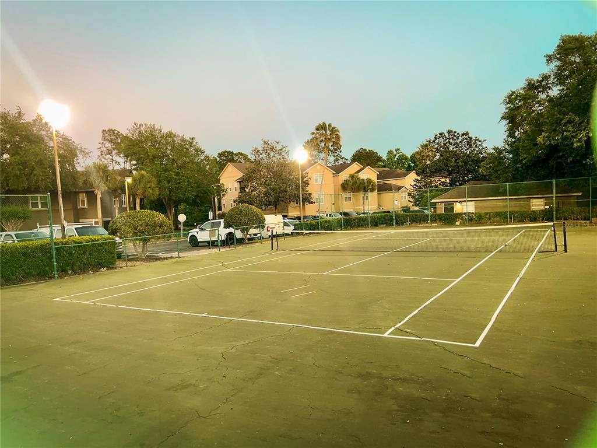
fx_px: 448
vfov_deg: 53.1
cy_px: 224
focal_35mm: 26
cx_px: 298
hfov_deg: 67.3
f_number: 1.5
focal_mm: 5.7
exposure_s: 1/25
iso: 40
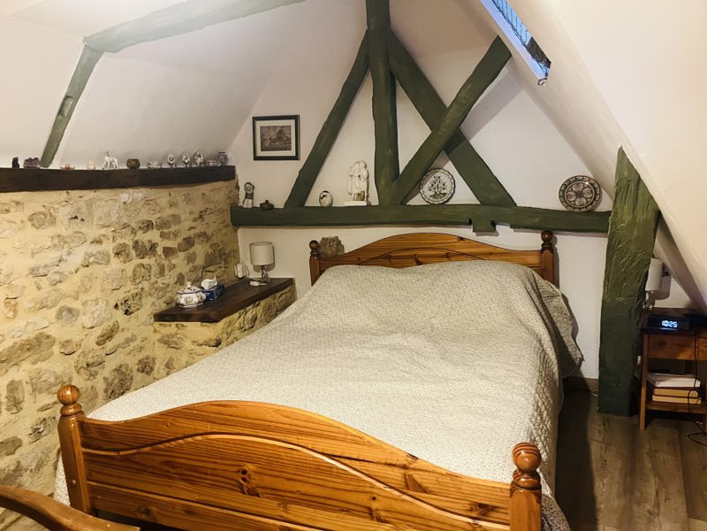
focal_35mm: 26
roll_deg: +3.5
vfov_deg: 53.1
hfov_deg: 67.3
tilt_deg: -9.2
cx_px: 354
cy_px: 266
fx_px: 531
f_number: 1.6
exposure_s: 1/50
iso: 500
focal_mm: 5.1
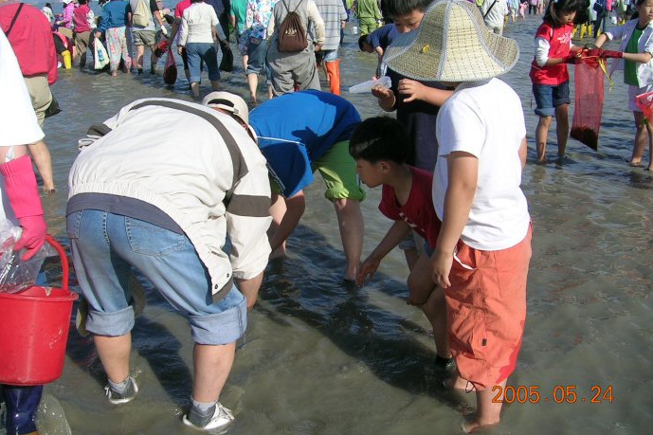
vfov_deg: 35.9
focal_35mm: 37
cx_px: 328
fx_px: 671
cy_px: 198
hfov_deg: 51.9
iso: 50
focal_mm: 5.4
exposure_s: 1/522
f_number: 4.8
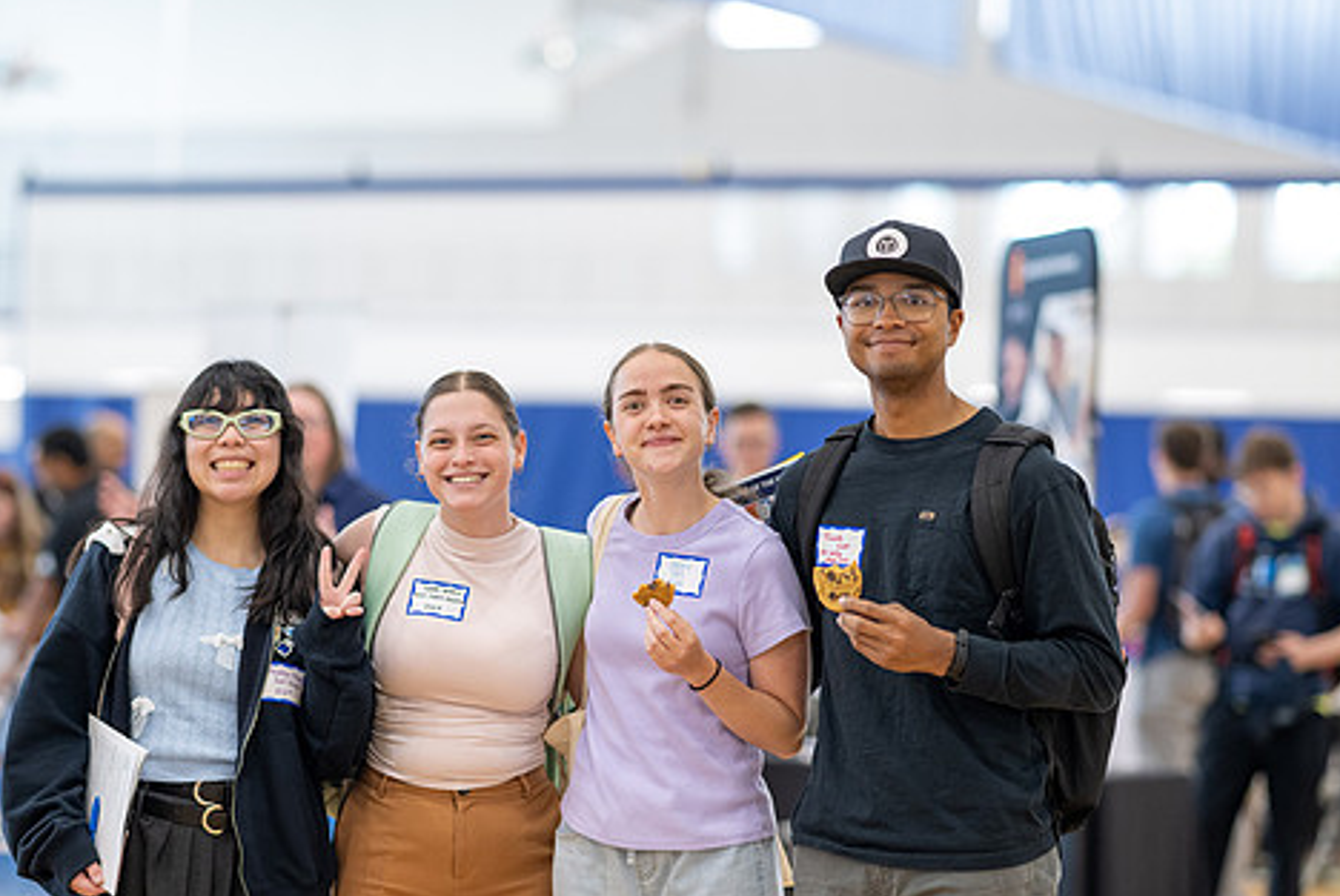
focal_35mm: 130
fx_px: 4843
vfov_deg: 10.6
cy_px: 540
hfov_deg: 15.8
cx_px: 618
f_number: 2
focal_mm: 105
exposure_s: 1/200
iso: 800
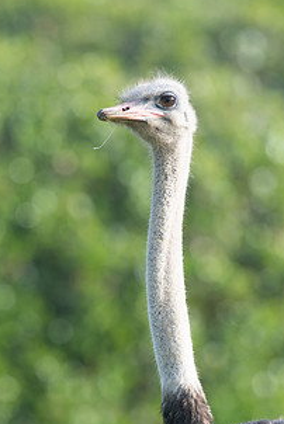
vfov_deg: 2.3
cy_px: 310
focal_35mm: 893
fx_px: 10542
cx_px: 111
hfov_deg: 1.5
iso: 800
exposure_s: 1/500
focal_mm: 600
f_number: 9
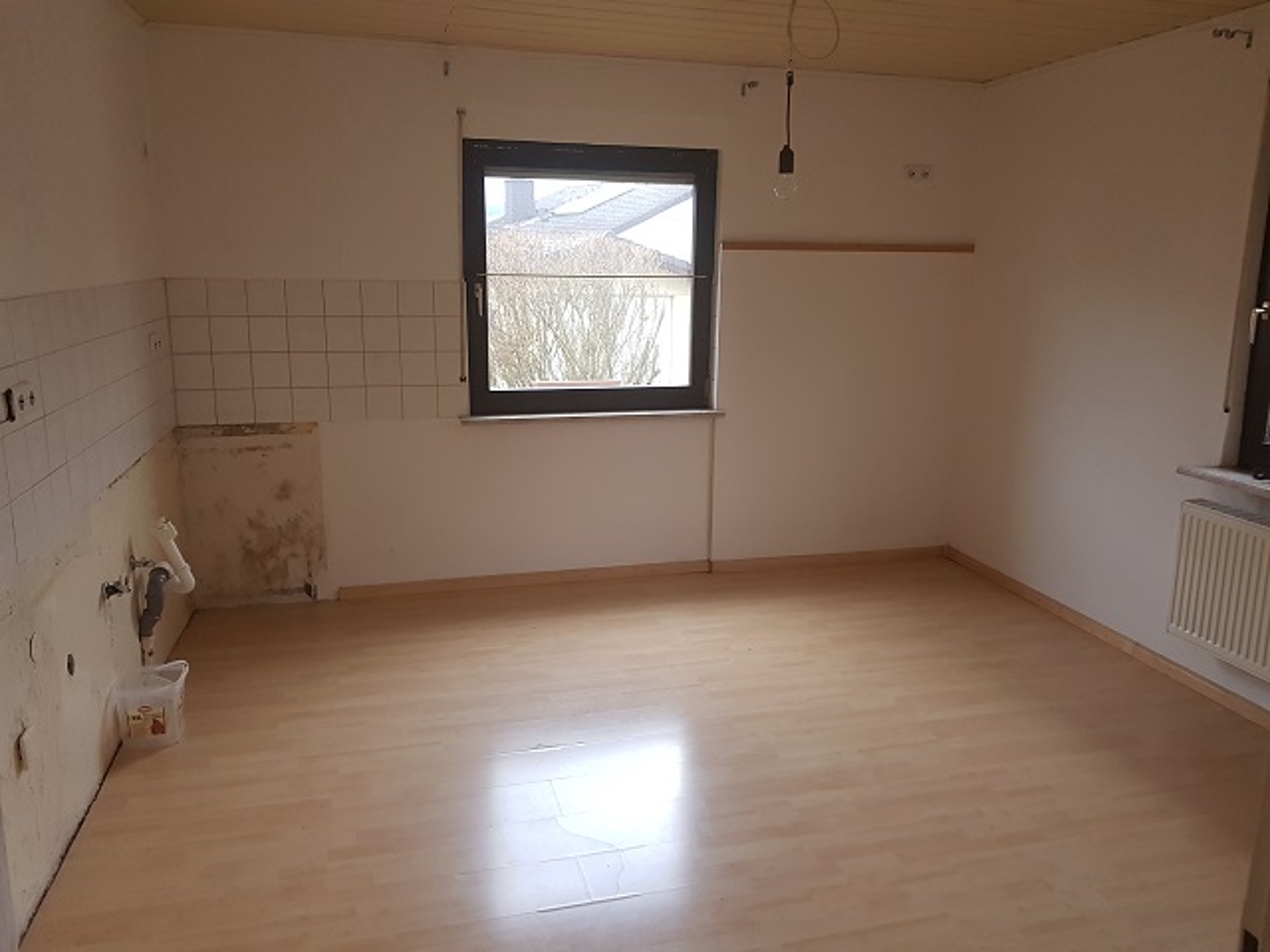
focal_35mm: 26
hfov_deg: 67.3
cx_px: 635
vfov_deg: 53.1
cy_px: 476
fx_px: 954
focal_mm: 4.2
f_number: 1.7
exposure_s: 1/60
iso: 125
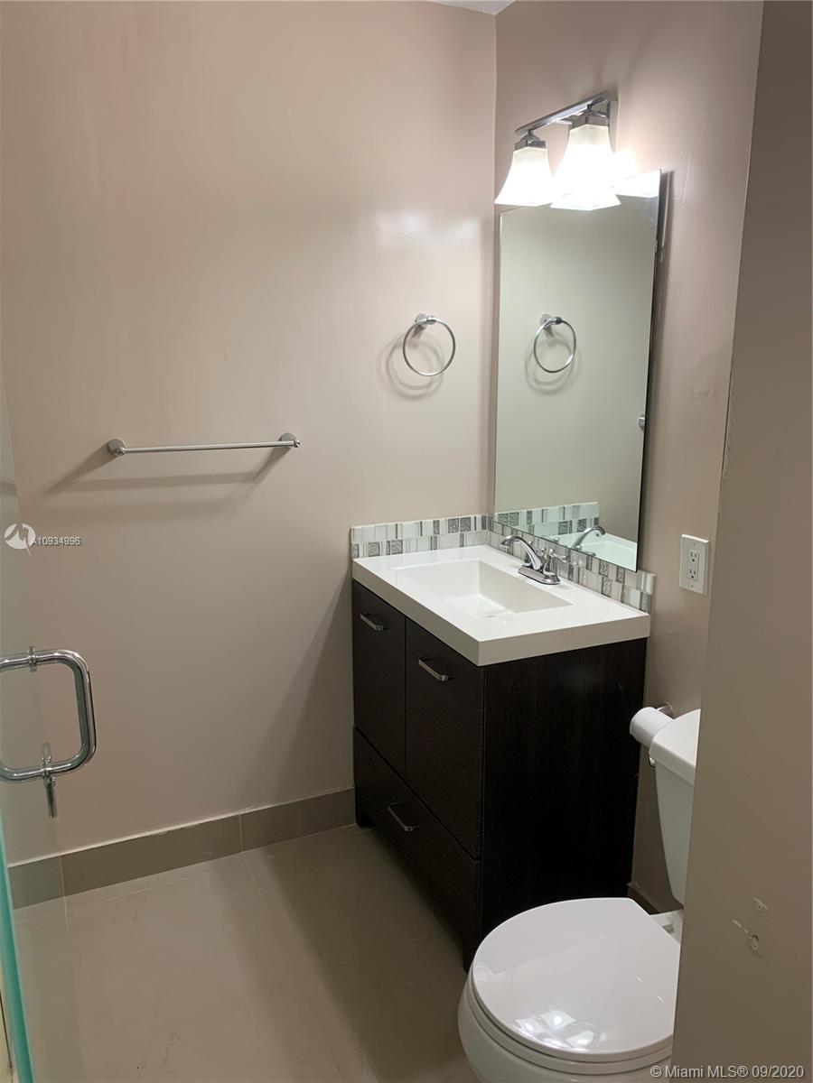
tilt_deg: -13.0
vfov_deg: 67.3
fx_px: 814
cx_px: 406
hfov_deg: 53.1
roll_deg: +0.7
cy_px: 542
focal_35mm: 26
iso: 64
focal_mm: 4.25
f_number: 1.8
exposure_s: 1/60
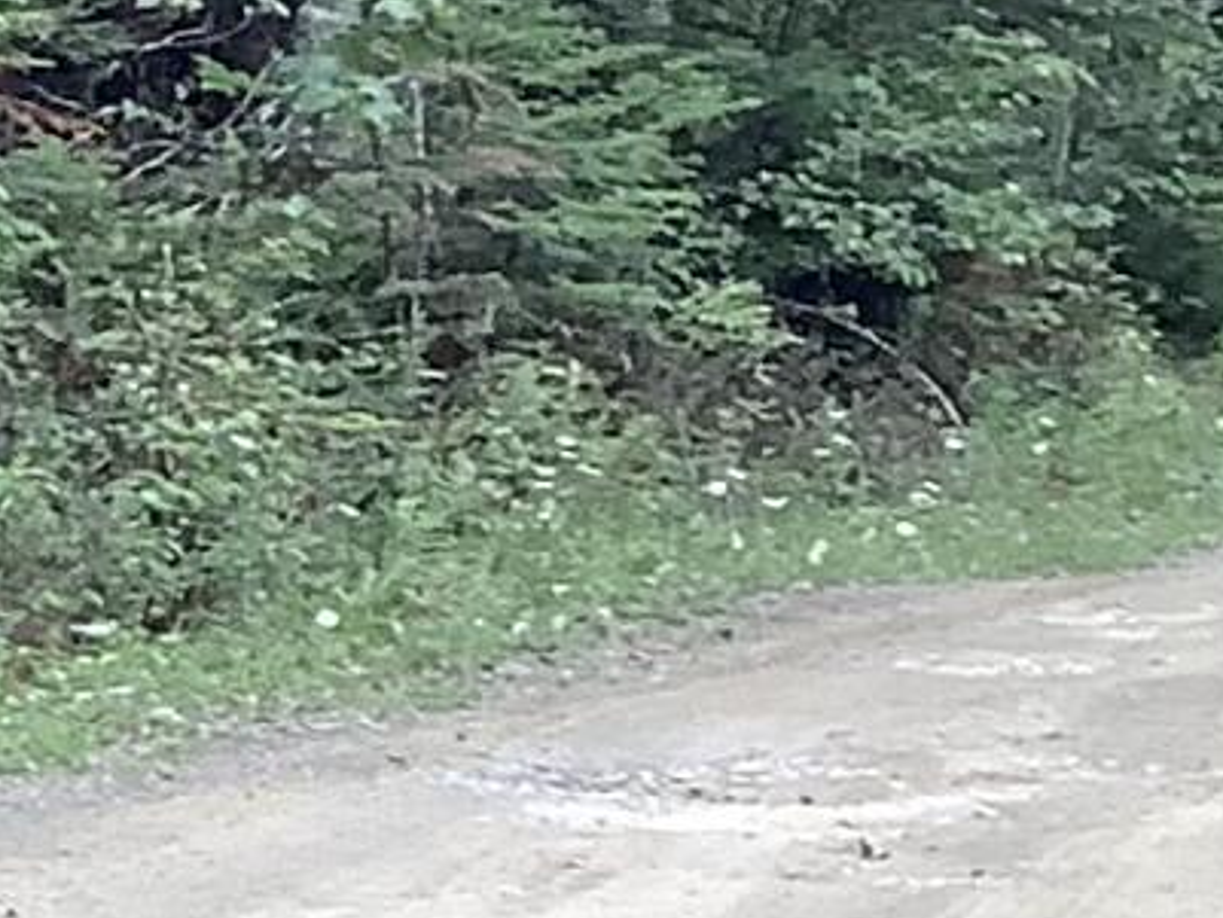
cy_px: 689
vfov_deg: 6.4
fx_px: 8199
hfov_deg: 7.3
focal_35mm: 232
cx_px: -2702
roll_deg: +2.6
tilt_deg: -2.0
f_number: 2.4
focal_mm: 3.3
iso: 40
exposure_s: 1/120
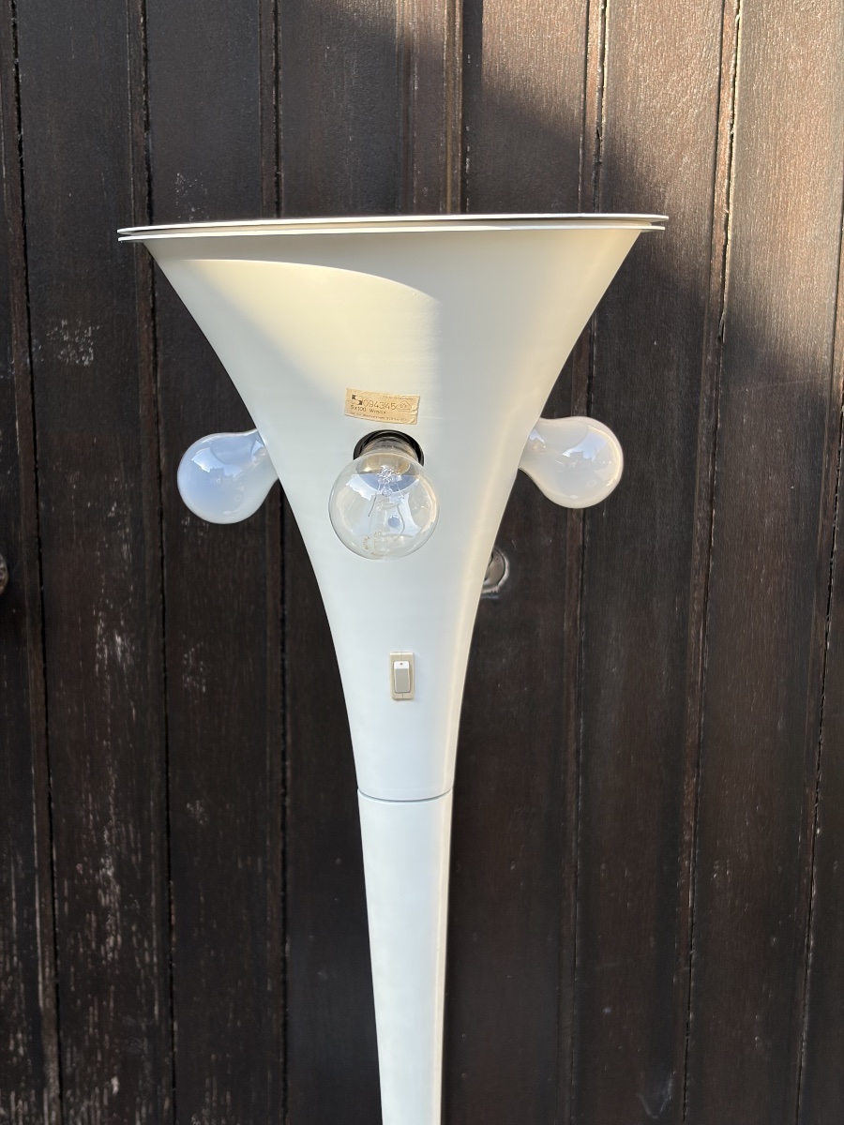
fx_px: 1690
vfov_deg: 36.8
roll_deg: -0.2
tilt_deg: -11.7
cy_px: 562
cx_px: 422
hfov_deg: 28.0
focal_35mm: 52
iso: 40
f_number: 1.6
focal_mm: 5.96
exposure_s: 1/367
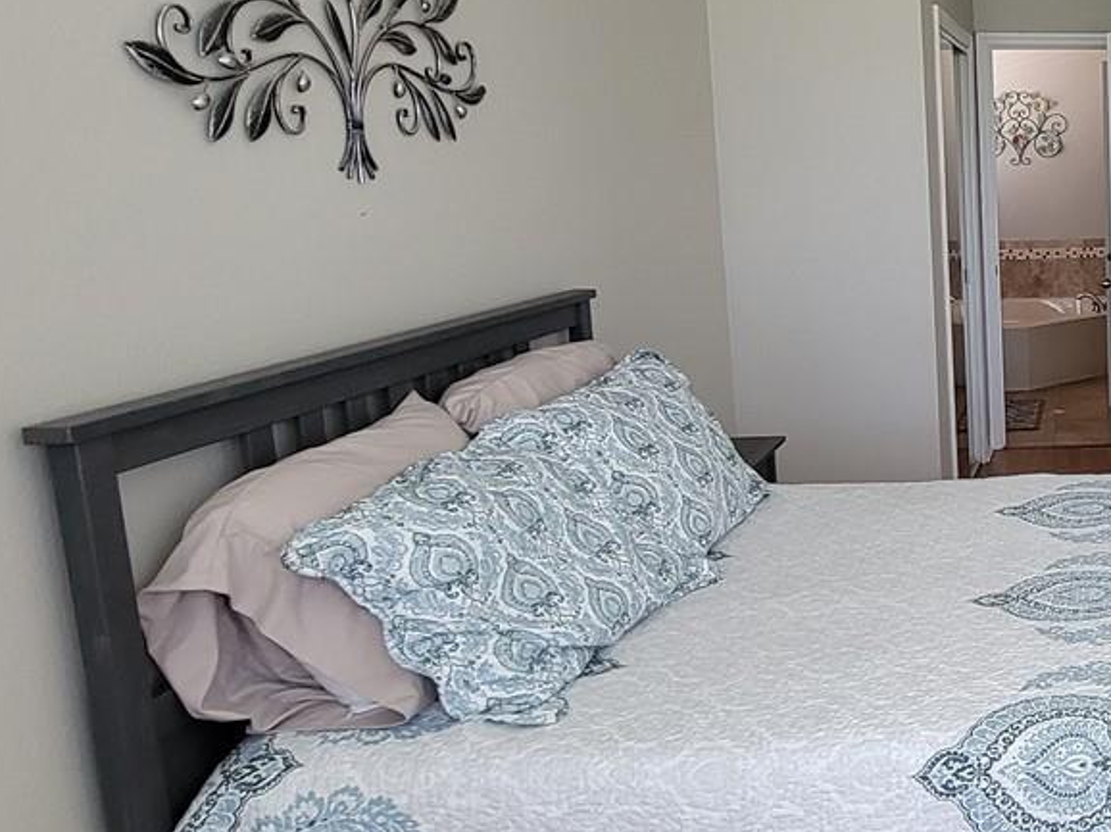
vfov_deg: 39.5
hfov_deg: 40.4
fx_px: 1155
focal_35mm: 36
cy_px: 342
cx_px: 1249
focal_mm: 2.2
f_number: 2.2
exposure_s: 1/60
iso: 160
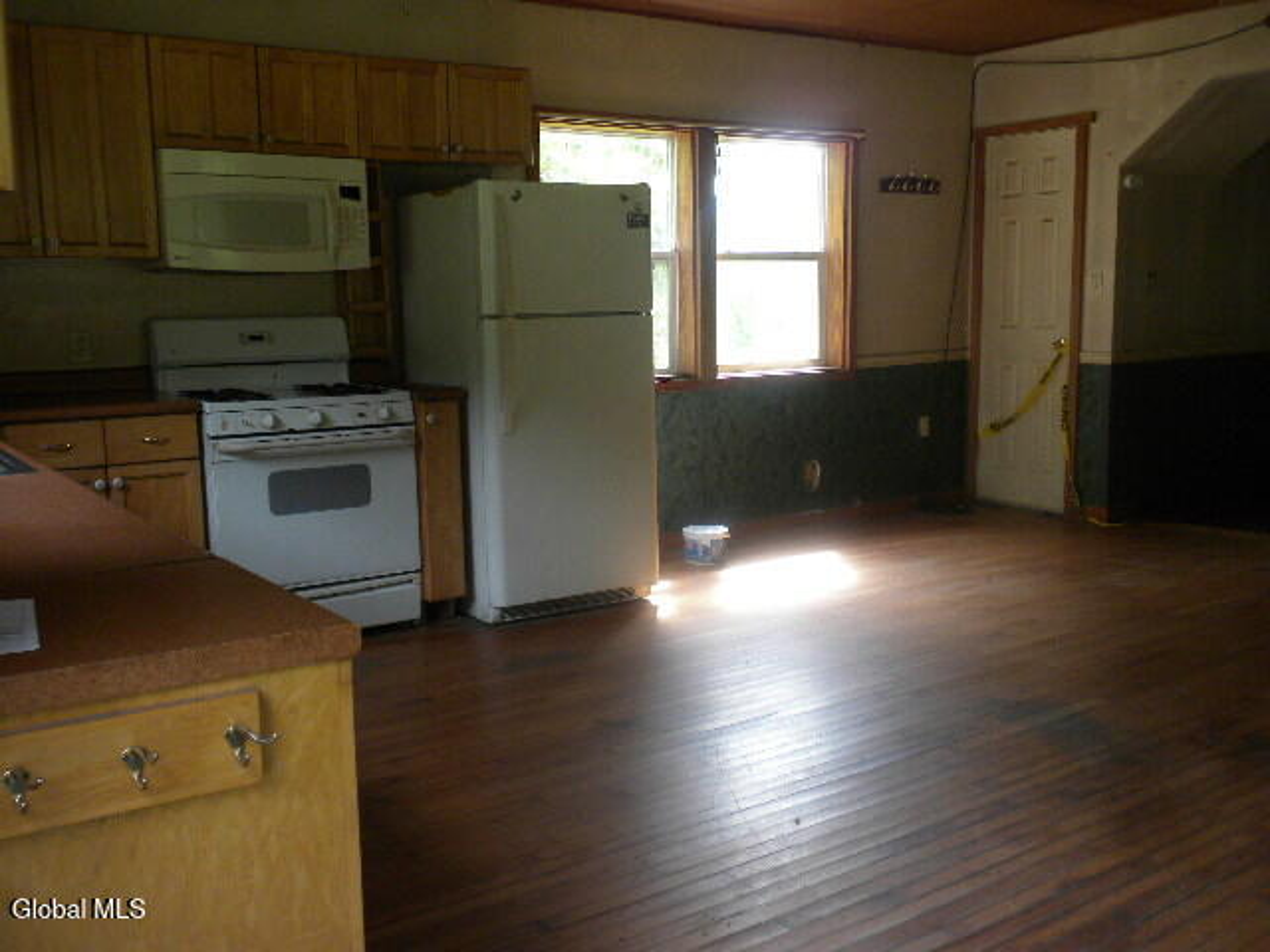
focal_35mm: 37
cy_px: 476
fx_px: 1357
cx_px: 635
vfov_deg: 38.7
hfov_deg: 50.1
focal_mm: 6.6
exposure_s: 1/50.3
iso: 119
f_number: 3.5
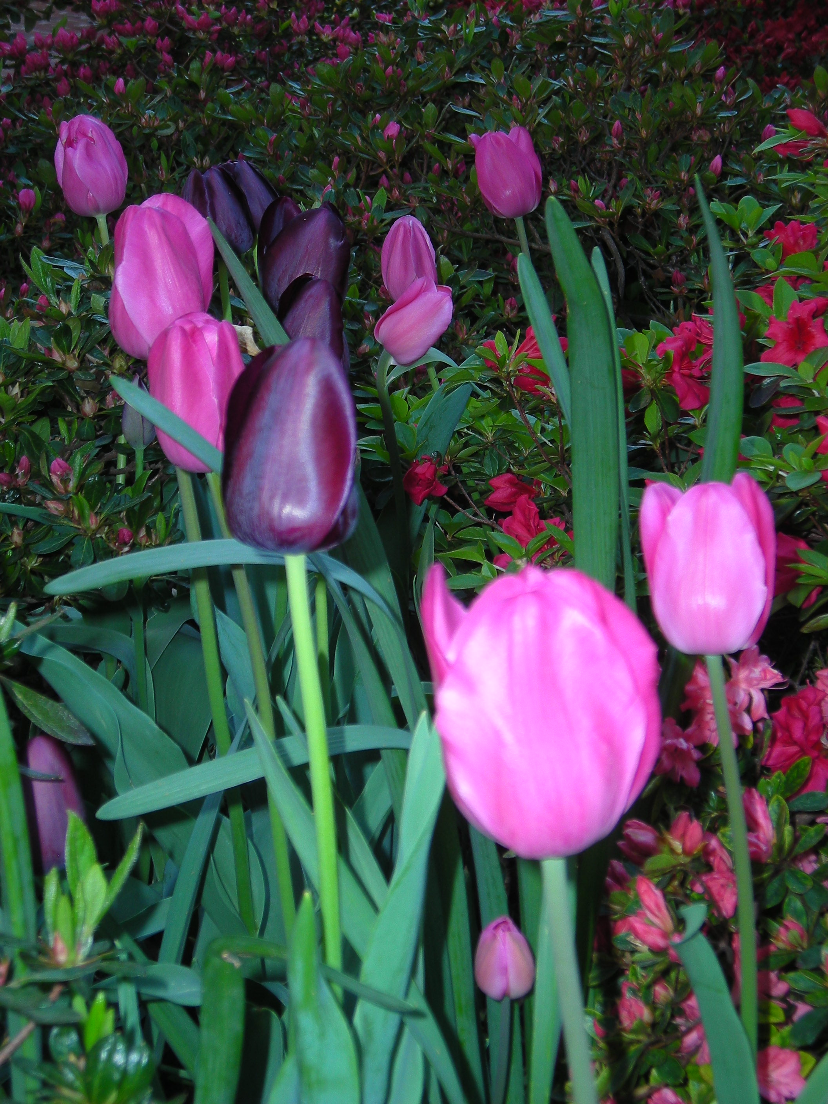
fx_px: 2456
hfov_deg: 19.1
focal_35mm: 77
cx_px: 414
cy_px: 552
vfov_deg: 25.3
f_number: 4.2
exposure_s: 1/120
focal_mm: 12.7
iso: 57
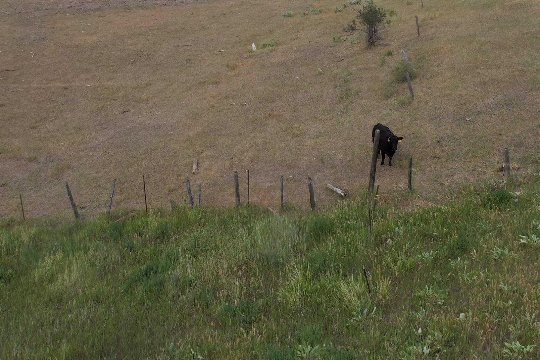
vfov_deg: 31.4
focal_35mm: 42
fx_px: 630
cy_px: 93
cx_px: 283
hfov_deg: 46.4
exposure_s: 1/1000
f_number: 2.8
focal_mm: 8.38
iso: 150
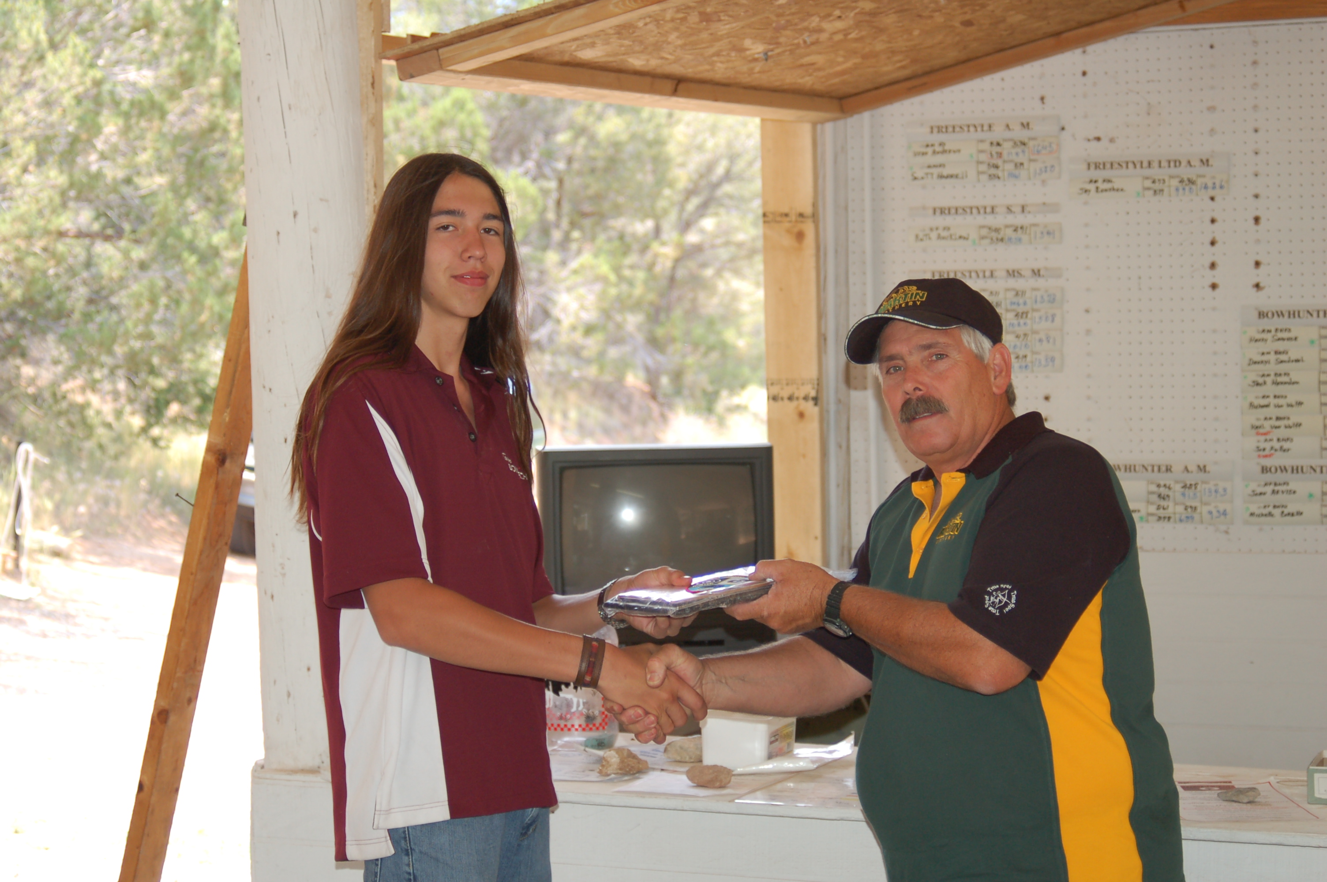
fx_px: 3094
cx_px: 664
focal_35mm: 84
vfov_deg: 16.2
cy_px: 441
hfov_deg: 24.2
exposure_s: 1/160
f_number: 4.8
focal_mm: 56
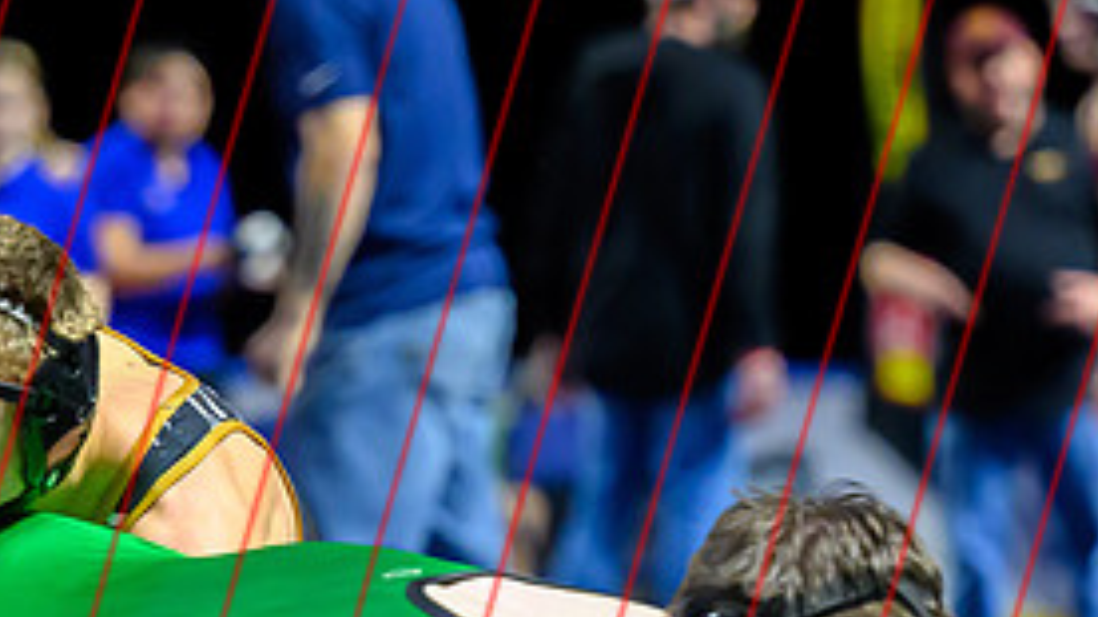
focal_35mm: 381
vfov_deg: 3.2
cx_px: 263
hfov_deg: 5.7
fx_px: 11088
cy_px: 603
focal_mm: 125
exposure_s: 1/640
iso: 4000
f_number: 2.8
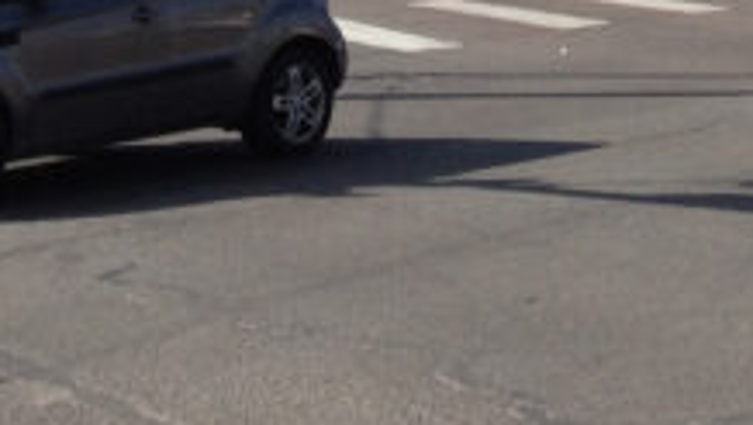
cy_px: -784
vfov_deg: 6.3
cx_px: 933
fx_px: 3577
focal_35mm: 179
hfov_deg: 11.7
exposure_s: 1/1905
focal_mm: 4.28
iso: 50
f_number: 2.4
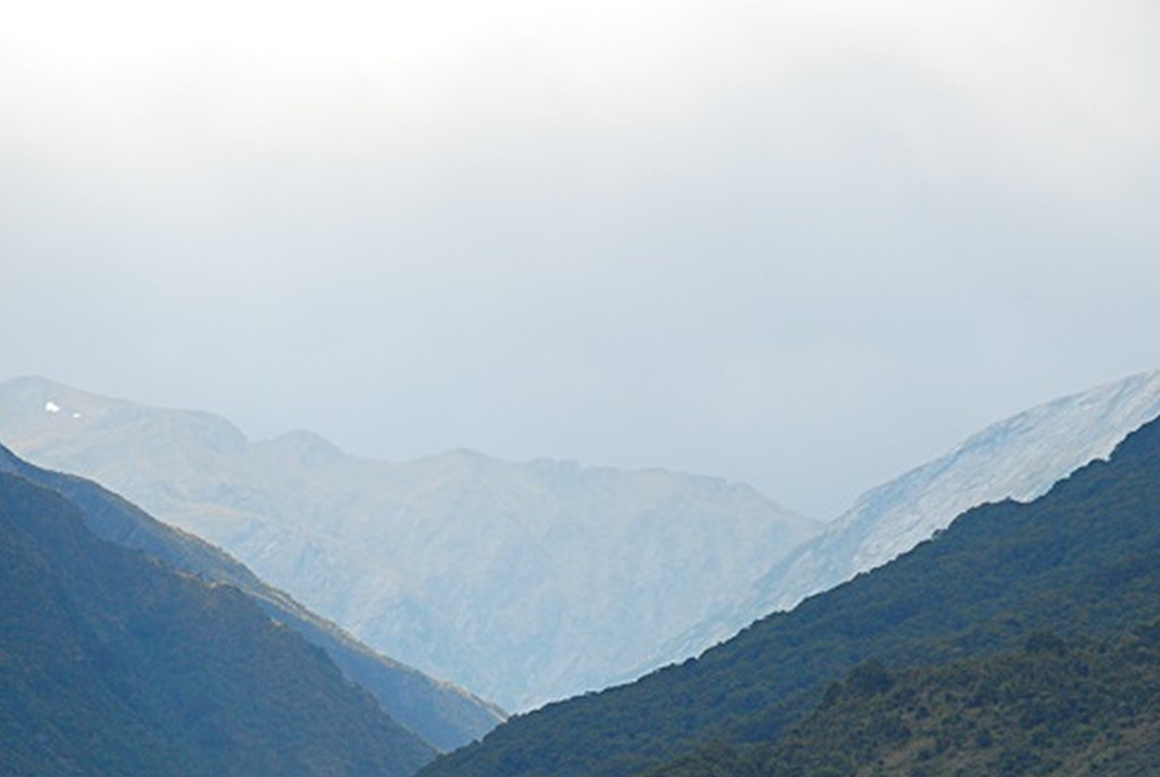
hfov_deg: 6.2
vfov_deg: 4.1
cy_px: 627
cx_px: 707
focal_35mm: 333
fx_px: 10737
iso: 400
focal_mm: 135
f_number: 6.3
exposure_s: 1/640
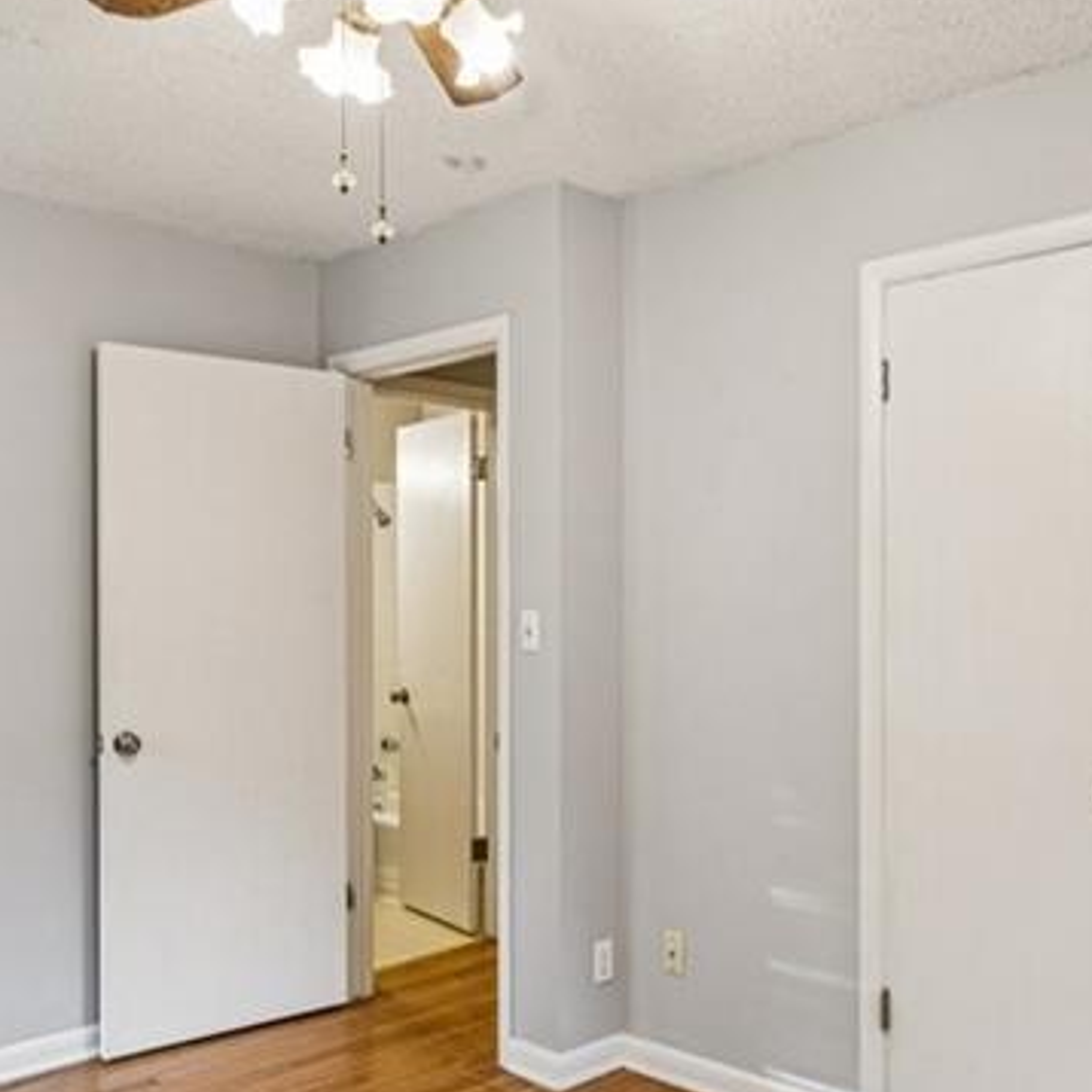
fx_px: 1213
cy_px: 601
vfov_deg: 48.4
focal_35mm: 34
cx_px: 625
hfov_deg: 48.3
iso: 400
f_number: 11
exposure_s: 1/6
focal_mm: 14
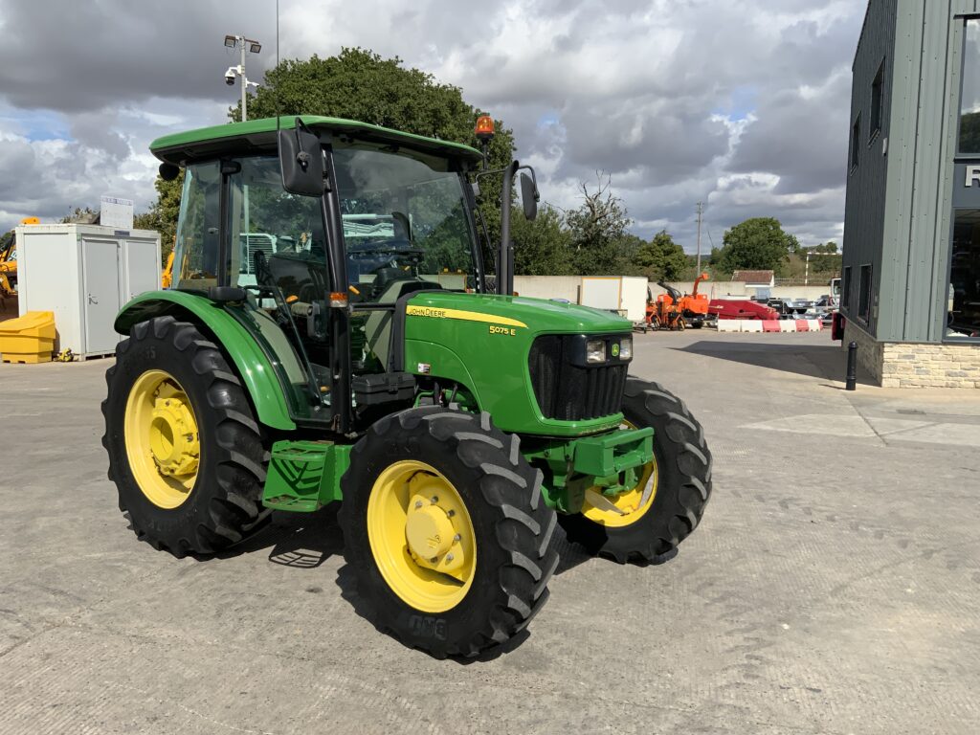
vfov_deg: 48.2
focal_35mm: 29
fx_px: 821
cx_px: 490
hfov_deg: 61.7
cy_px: 368
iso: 20
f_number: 1.8
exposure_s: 1/2427
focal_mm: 3
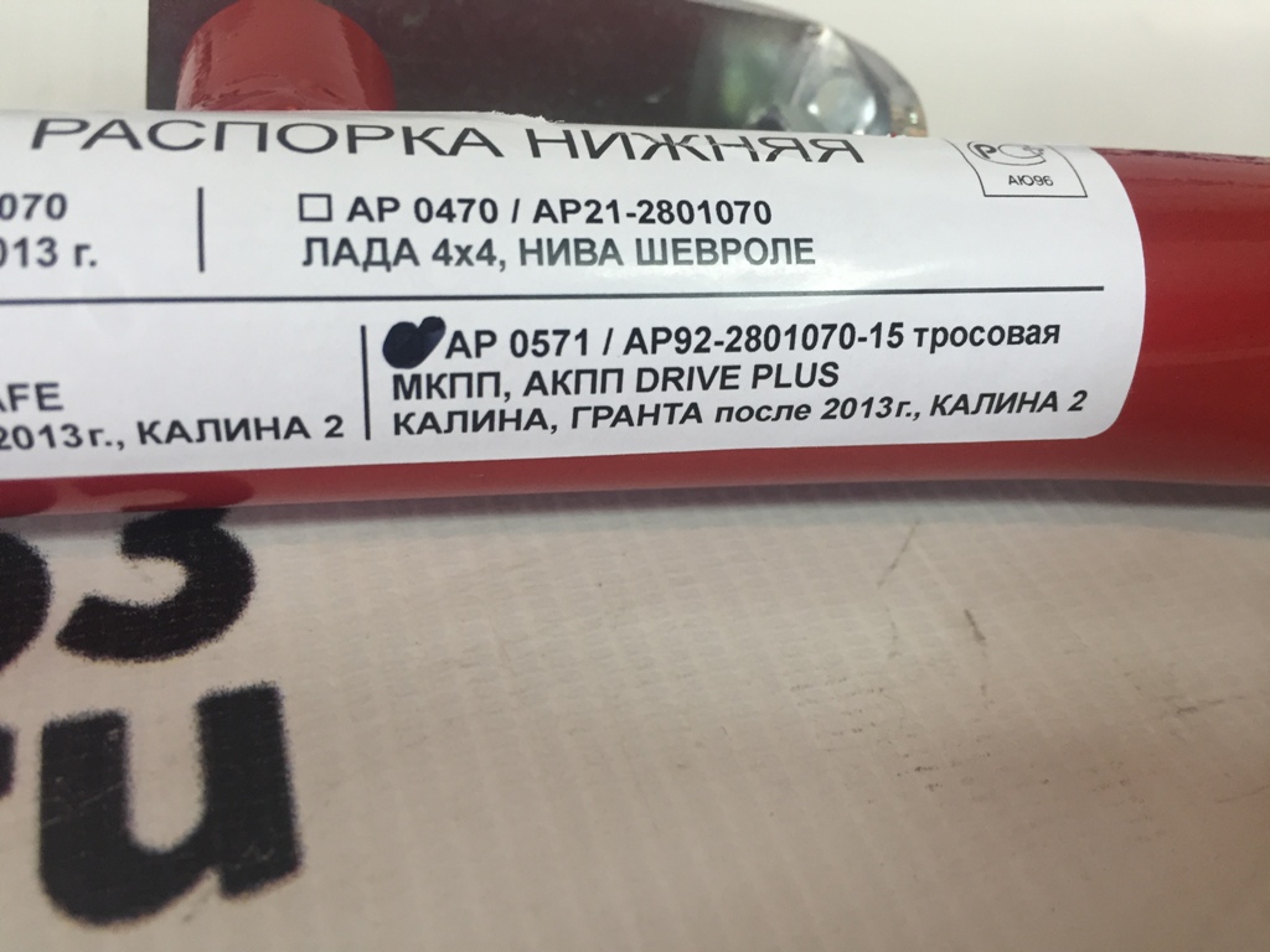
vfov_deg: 48.2
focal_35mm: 29
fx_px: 1064
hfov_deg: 61.7
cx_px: 635
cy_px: 476
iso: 100
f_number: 2.2
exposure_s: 1/33
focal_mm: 4.15
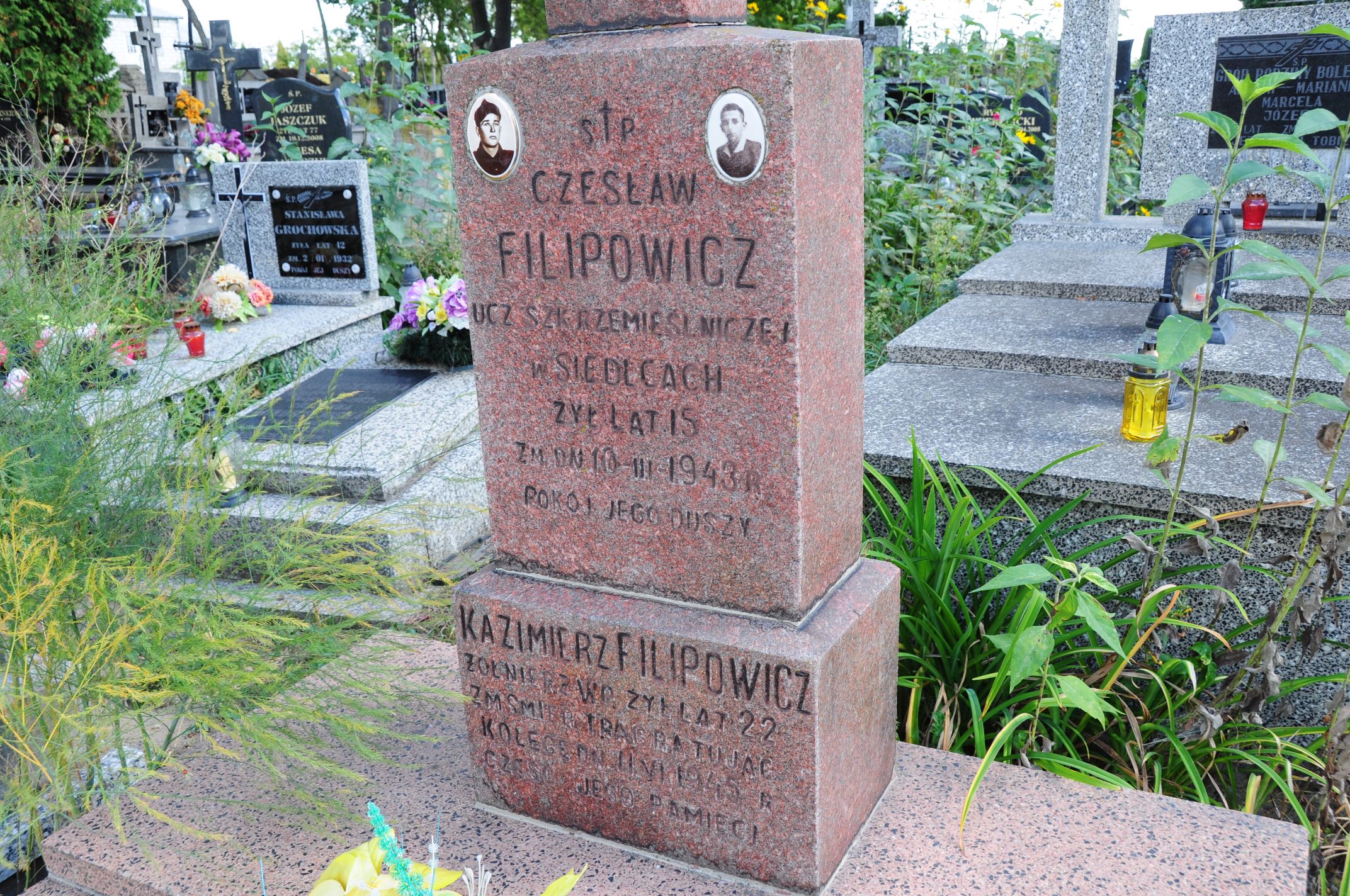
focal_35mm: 30
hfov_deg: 62.0
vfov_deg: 43.5
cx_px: 675
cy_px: 448
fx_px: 1124
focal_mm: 20
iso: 250
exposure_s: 1/100
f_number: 7.1
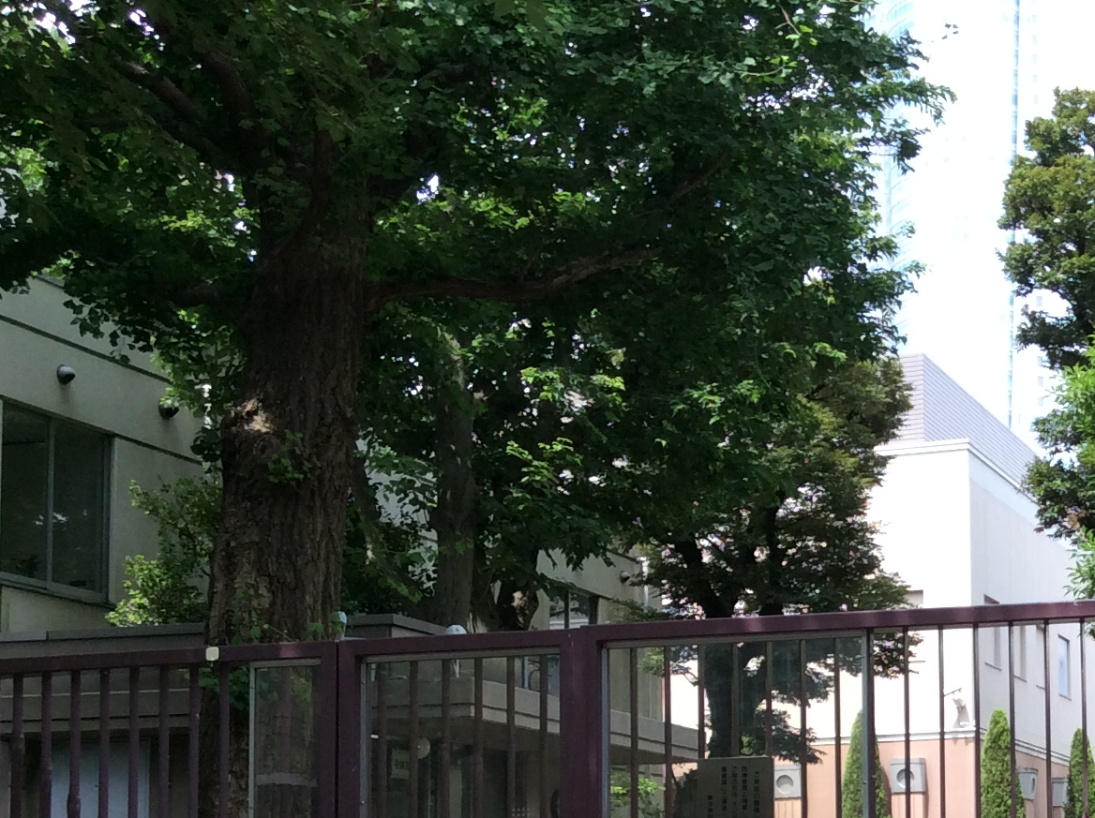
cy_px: 743
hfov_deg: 26.4
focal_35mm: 71
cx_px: 1022
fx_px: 2243
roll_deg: +0.7
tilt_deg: +4.6
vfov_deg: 20.3
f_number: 2.4
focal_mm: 3.3
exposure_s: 1/440
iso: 32
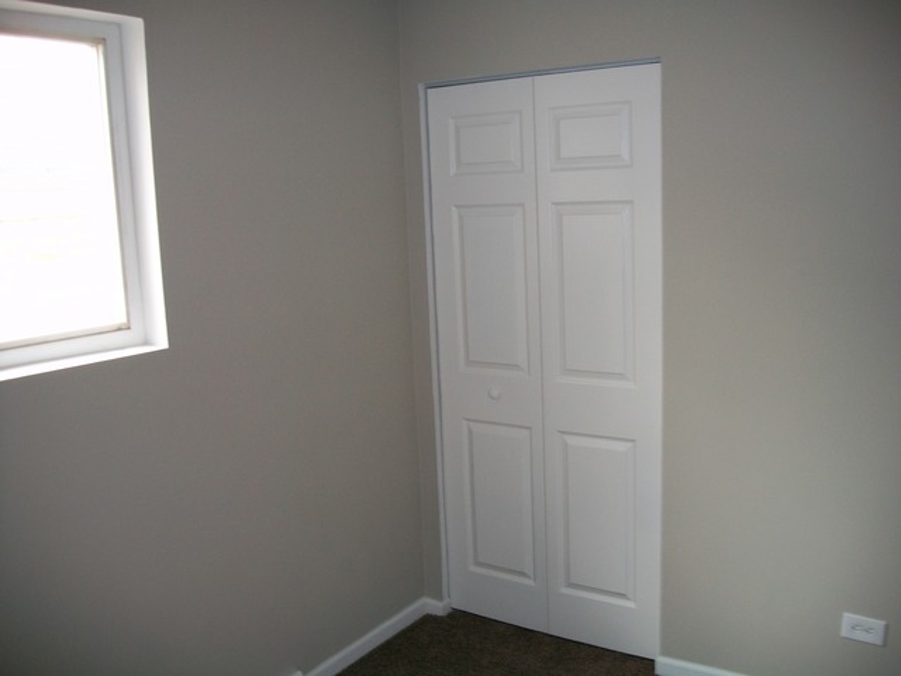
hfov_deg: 56.8
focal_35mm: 32
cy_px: 338
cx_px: 450
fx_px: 833
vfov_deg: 44.2
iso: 80
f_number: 2.9
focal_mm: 5.7
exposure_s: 1/30
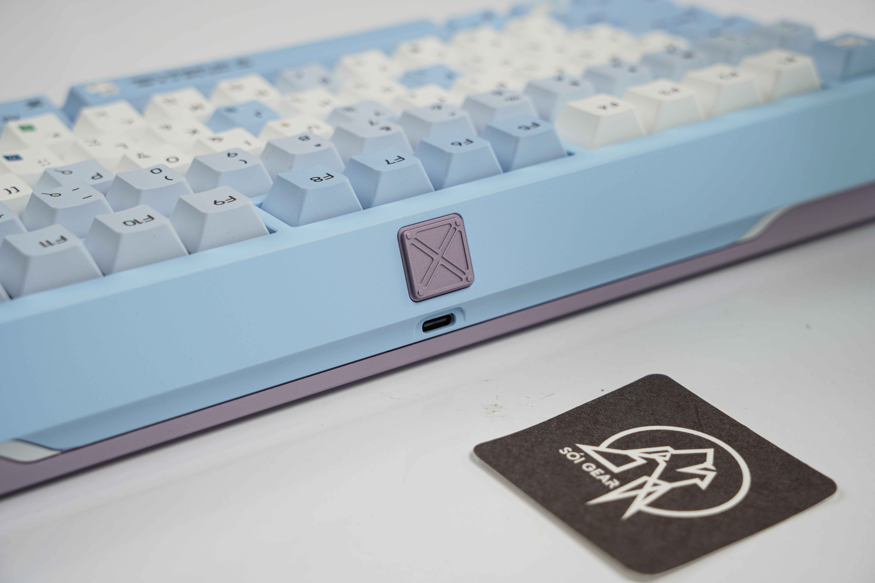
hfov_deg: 44.0
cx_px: 438
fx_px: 1084
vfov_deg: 30.1
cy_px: 292
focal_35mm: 45
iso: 125
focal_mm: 44.6
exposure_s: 1/80
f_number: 6.3
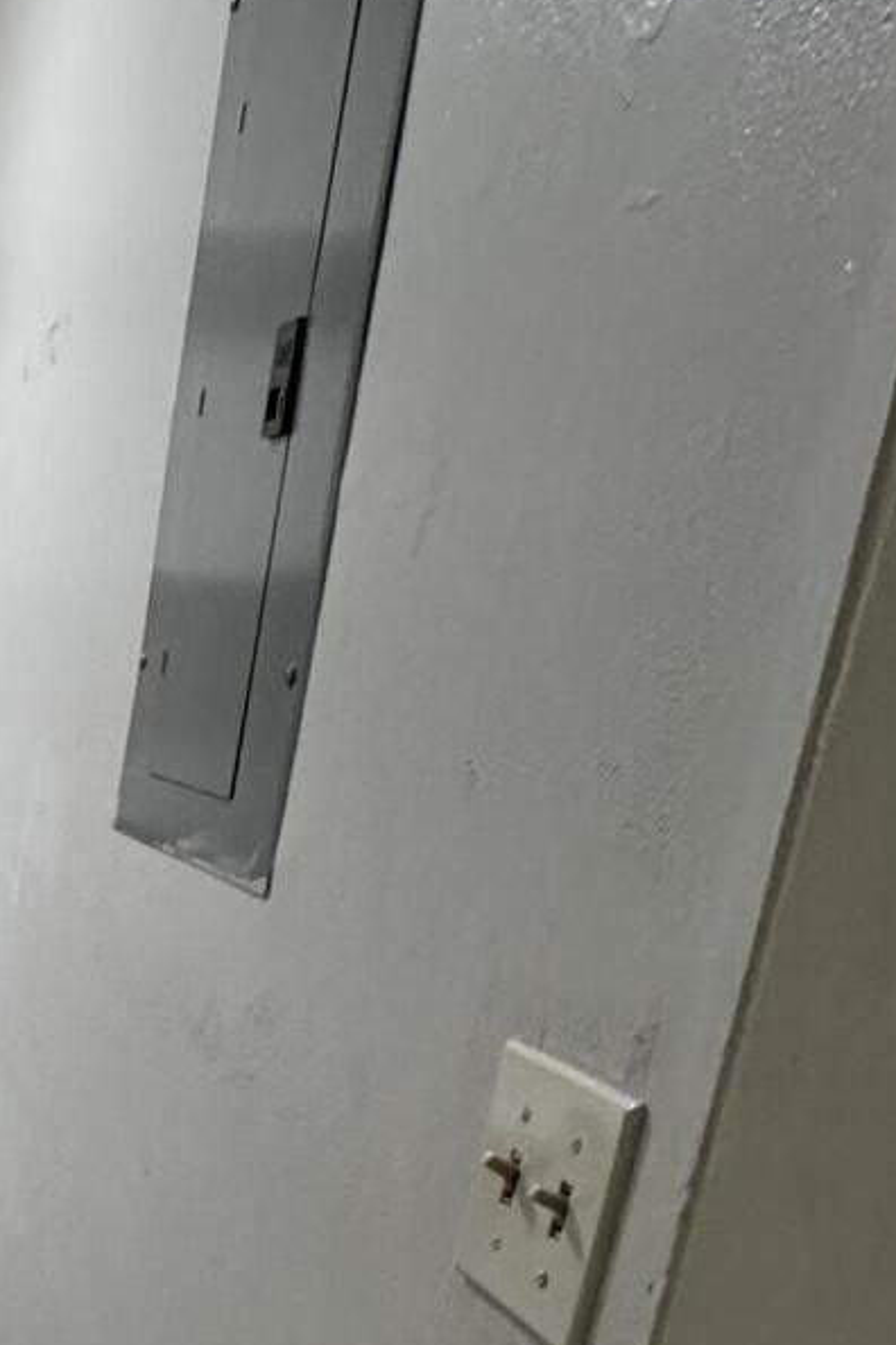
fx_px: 1829
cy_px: 1252
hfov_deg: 21.1
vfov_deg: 37.3
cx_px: -602
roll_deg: +0.0
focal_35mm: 49
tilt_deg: -19.4
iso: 320
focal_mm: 2.22
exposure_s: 1/60
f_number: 2.2
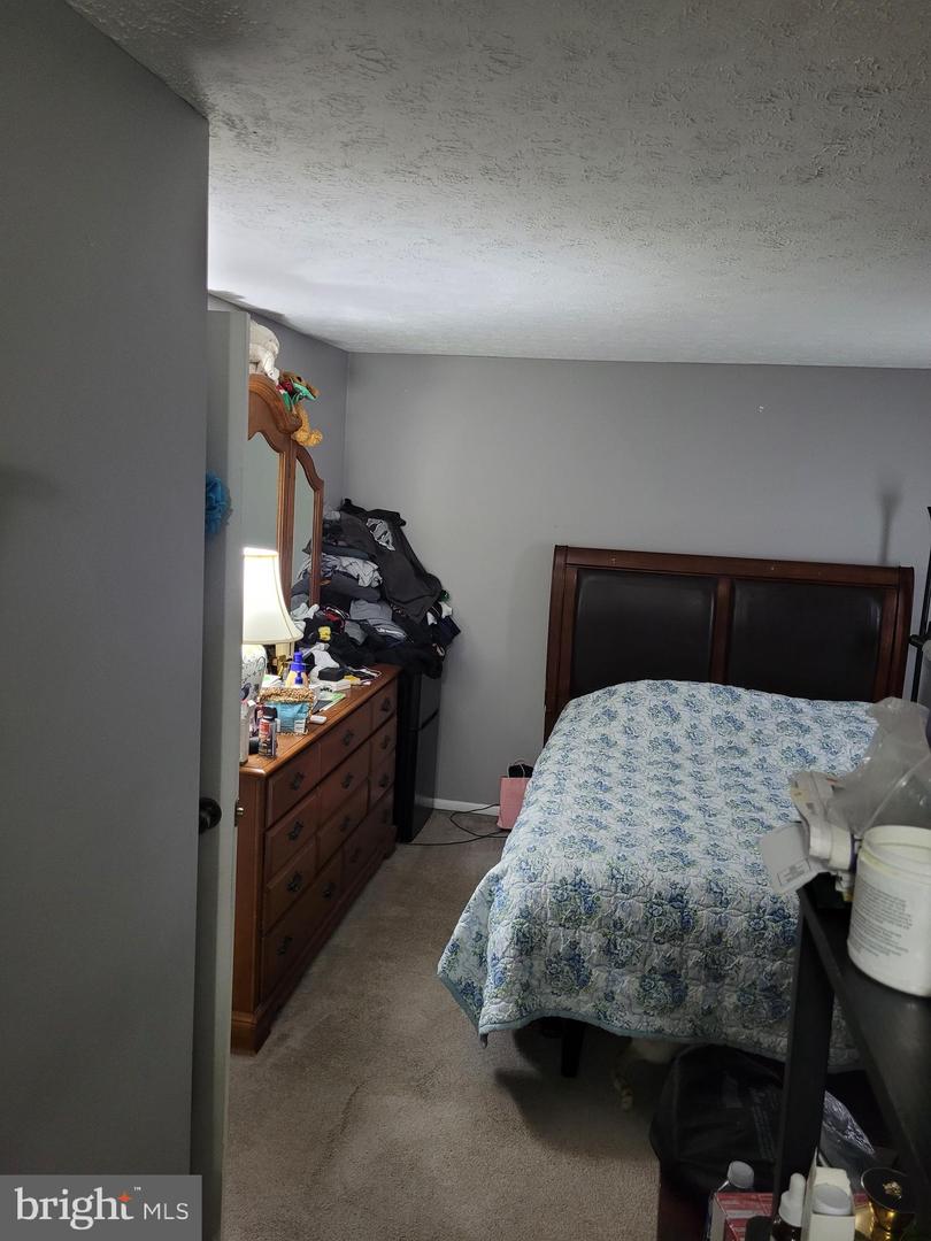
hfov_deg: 53.1
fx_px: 932
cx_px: 466
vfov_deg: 67.3
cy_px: 620
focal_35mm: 26
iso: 400
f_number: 1.8
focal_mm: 5.4
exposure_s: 1/40
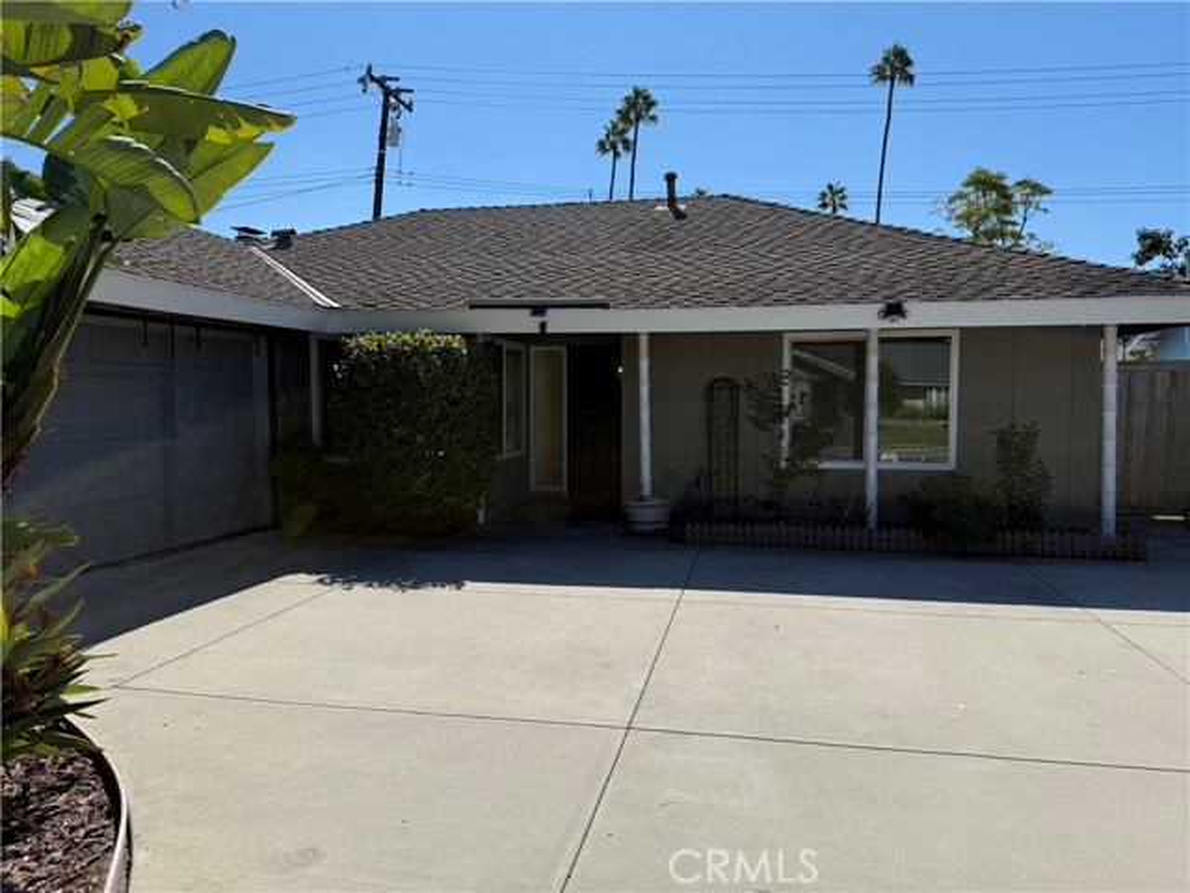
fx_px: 825
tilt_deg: -3.0
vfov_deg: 56.8
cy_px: 446
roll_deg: -0.8
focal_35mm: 24
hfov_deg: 71.6
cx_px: 595
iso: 80
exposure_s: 1/6711
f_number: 1.78
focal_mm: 6.76
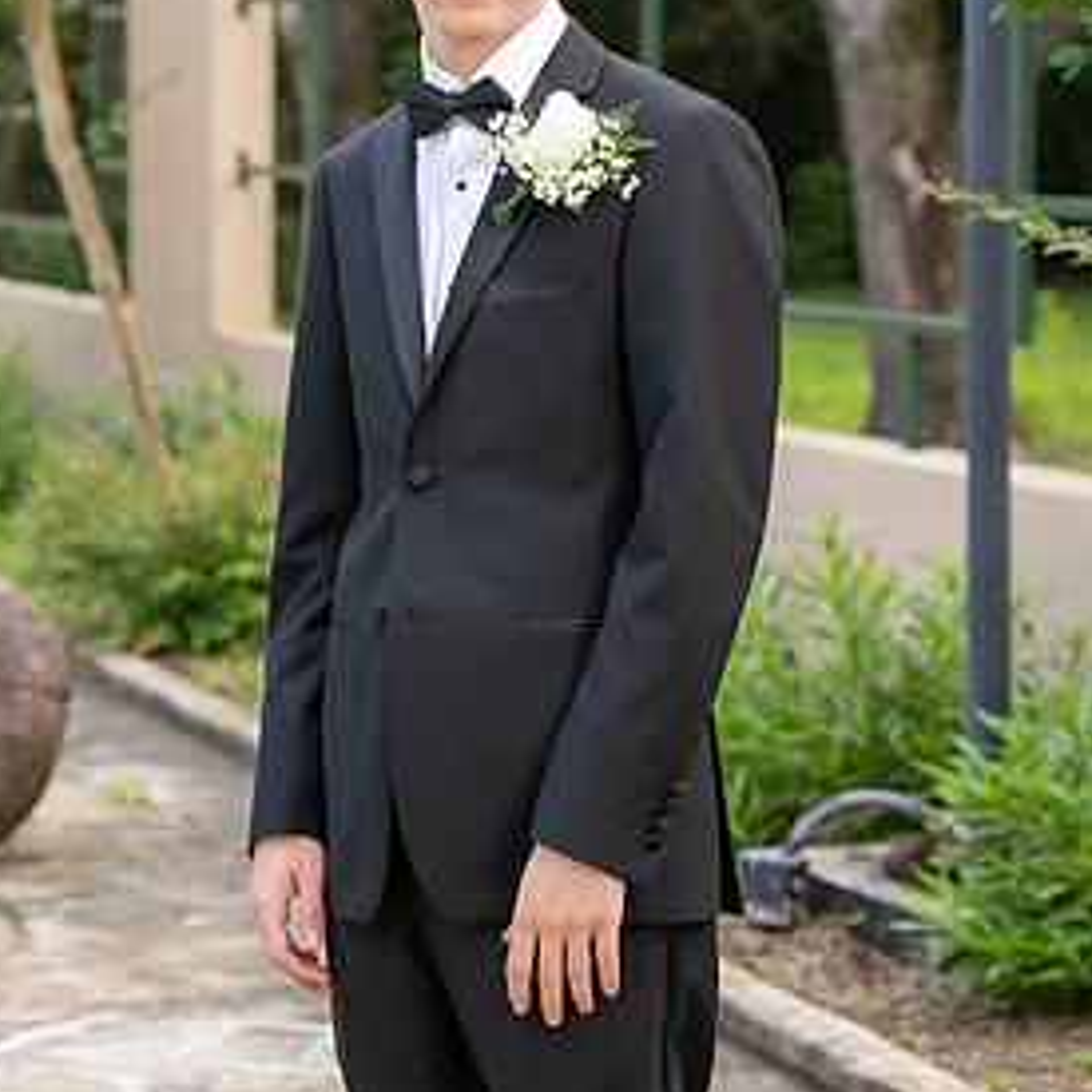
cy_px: 294
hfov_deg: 14.9
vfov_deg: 14.8
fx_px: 4176
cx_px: 500
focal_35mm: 117
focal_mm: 84
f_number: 5
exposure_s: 1/200
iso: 500
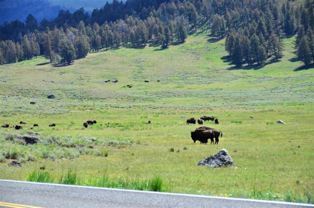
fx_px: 1070
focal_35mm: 123
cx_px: 157
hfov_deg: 16.7
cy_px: 104
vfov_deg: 11.1
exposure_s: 1/500
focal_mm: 82
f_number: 5.6
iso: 200
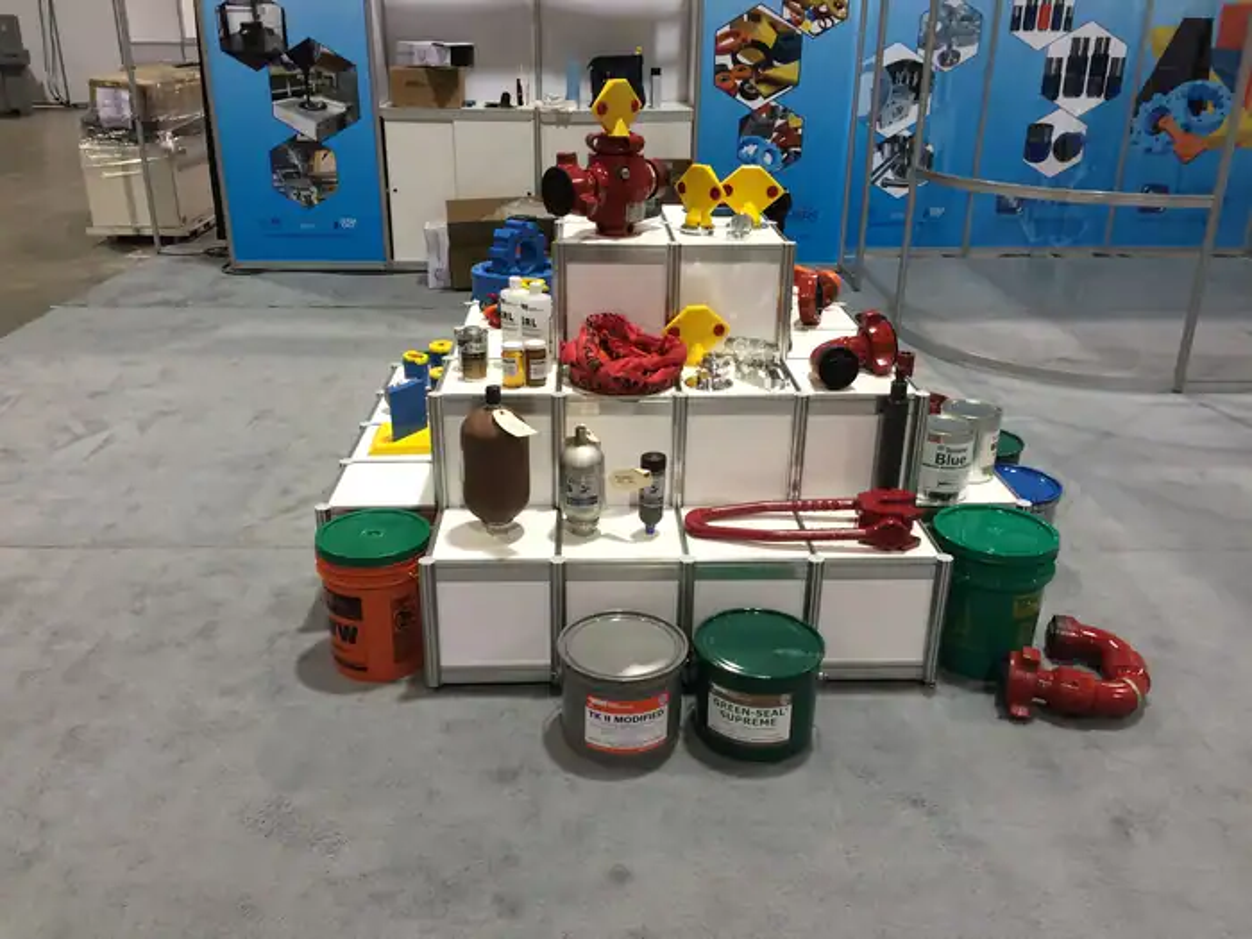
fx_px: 1049
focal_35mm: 29
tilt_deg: -20.8
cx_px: 626
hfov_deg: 61.7
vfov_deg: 48.2
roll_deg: +0.0
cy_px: 470
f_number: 2.2
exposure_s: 1/30
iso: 50
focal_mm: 4.15
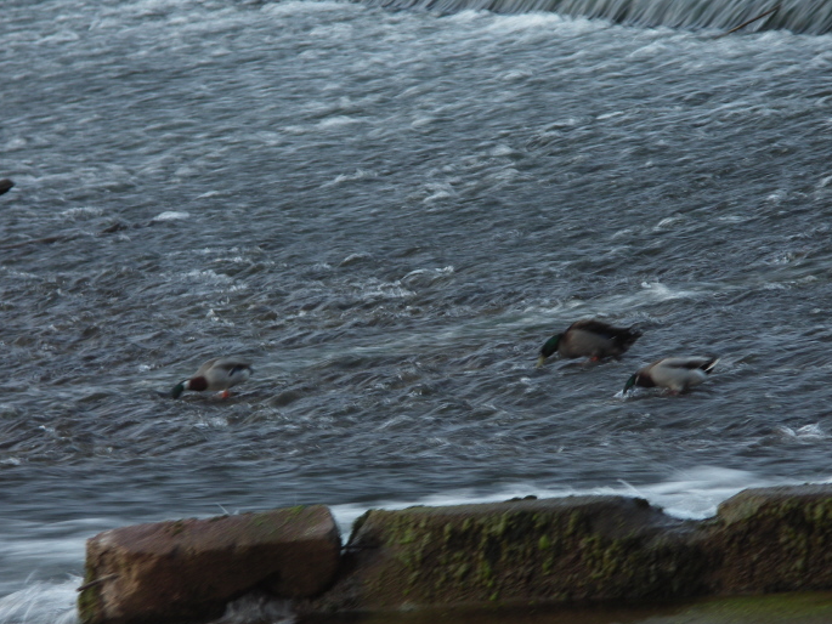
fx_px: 5337
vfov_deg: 6.7
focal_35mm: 222
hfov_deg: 8.9
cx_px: 417
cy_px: 344
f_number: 3.5
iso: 50
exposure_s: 1/20
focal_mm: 49.1
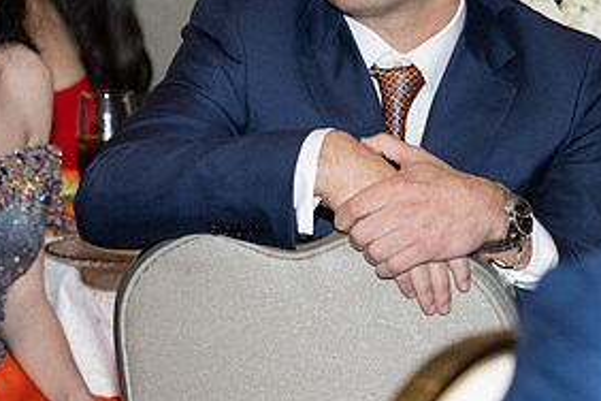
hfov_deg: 8.3
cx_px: 181
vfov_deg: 5.6
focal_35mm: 247
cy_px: 69
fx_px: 4123
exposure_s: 1/100
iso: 800
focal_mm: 120
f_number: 5.6
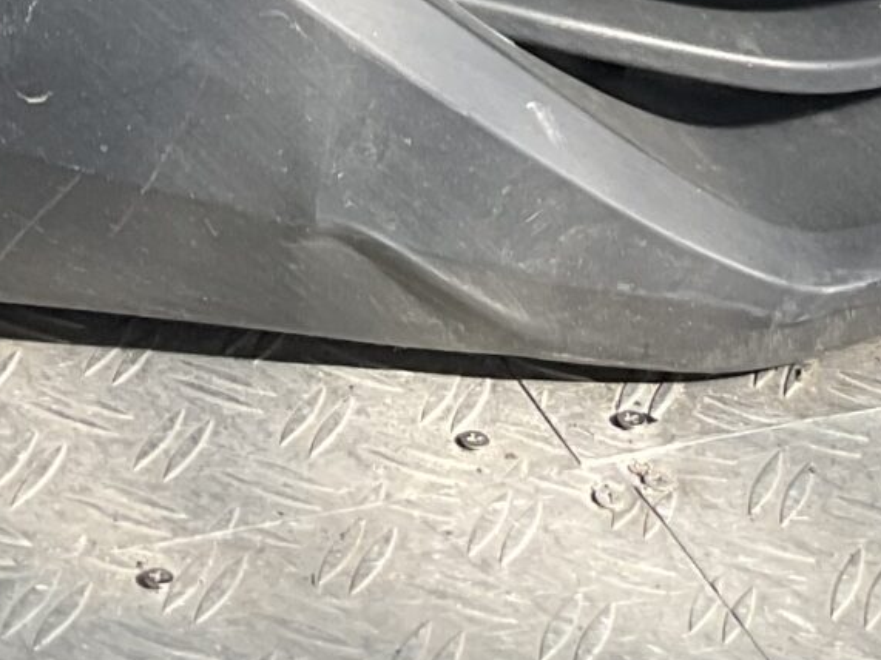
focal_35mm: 130
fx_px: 3308
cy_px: -751
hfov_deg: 15.2
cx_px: 346
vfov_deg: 10.3
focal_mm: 3
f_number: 1.8
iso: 16
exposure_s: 1/197
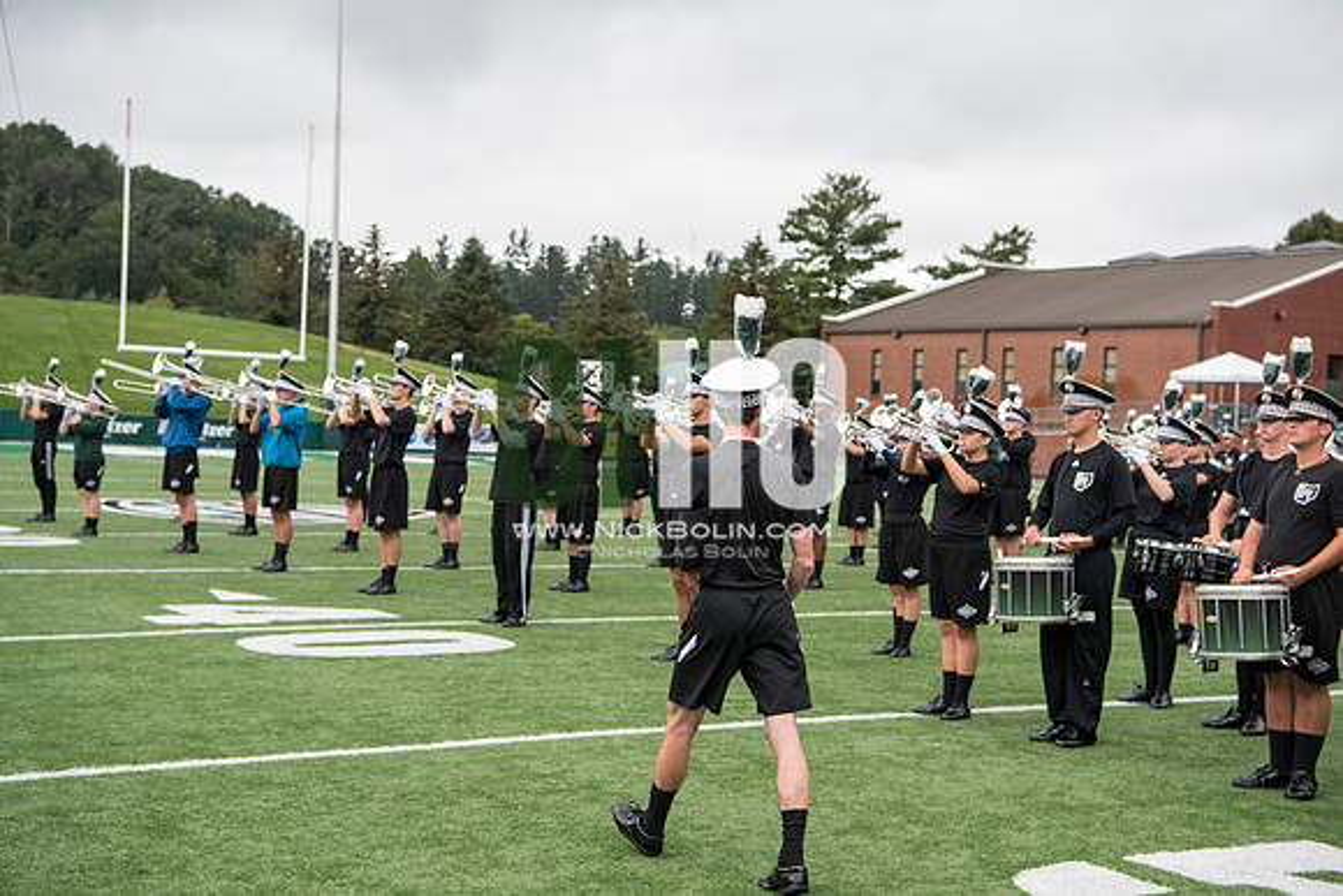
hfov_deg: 38.2
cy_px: 448
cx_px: 672
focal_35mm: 52
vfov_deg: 26.0
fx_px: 1940
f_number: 5.6
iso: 640
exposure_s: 1/1600
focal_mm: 52
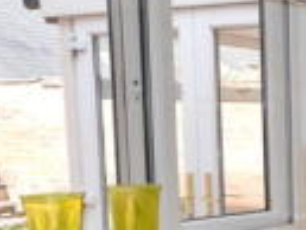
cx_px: 463
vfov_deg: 20.0
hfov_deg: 22.0
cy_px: 180
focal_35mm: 73
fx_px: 646
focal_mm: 10
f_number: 4
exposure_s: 1/125
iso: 220
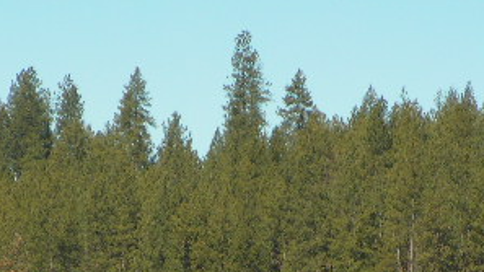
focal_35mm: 354
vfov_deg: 3.4
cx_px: 225
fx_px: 4543
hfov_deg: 6.1
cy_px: 371
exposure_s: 1/500
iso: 50
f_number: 3.4
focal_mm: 25.2
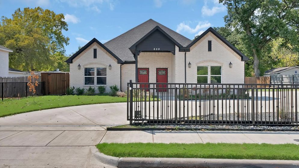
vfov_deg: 44.3
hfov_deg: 71.9
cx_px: 154
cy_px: 74
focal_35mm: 26
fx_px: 206
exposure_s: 1/250
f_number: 9
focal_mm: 24
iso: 640
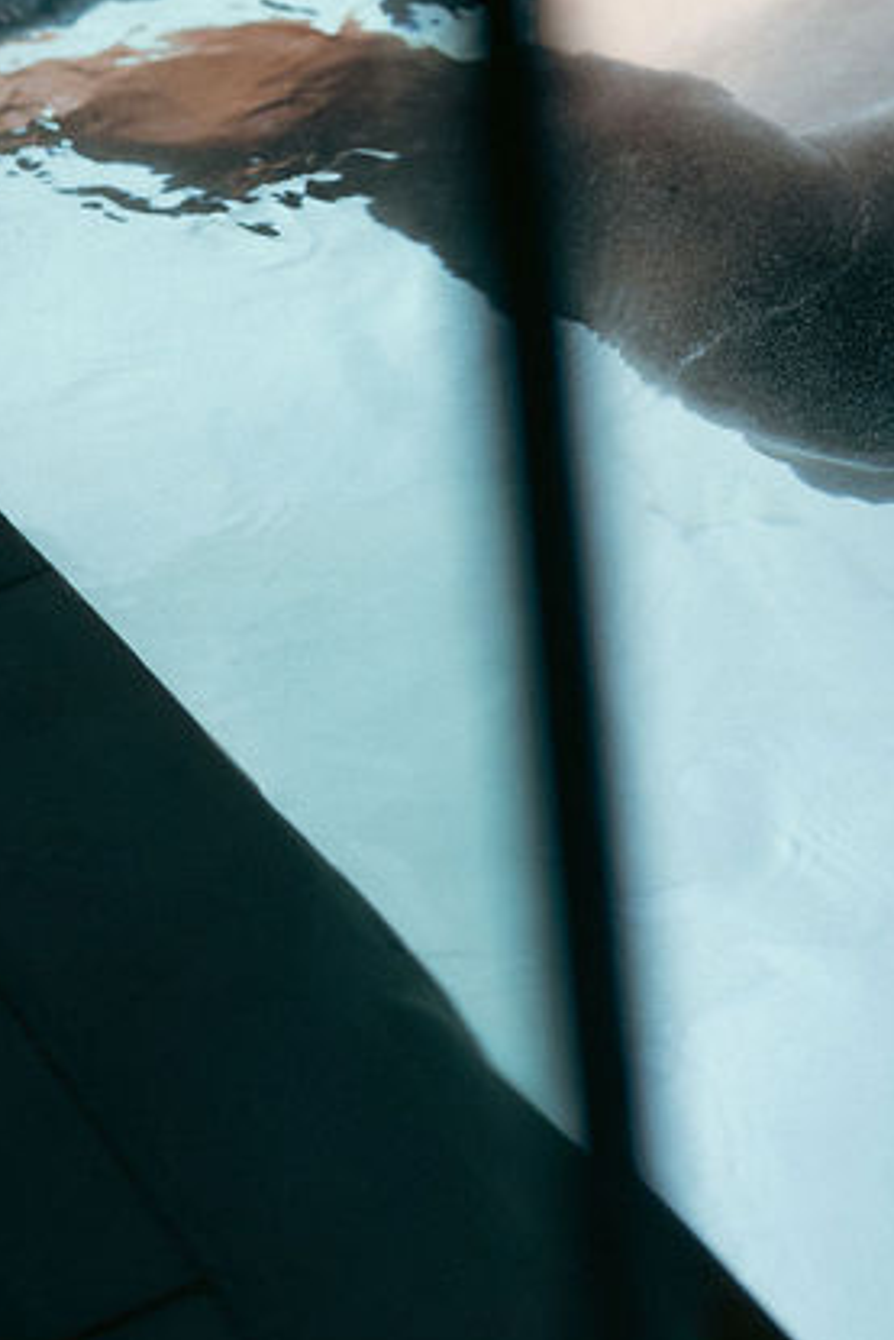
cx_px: 1239
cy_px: 123
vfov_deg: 11.0
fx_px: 6885
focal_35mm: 185
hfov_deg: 7.3
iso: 800
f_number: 2
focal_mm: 50
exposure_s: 1/160
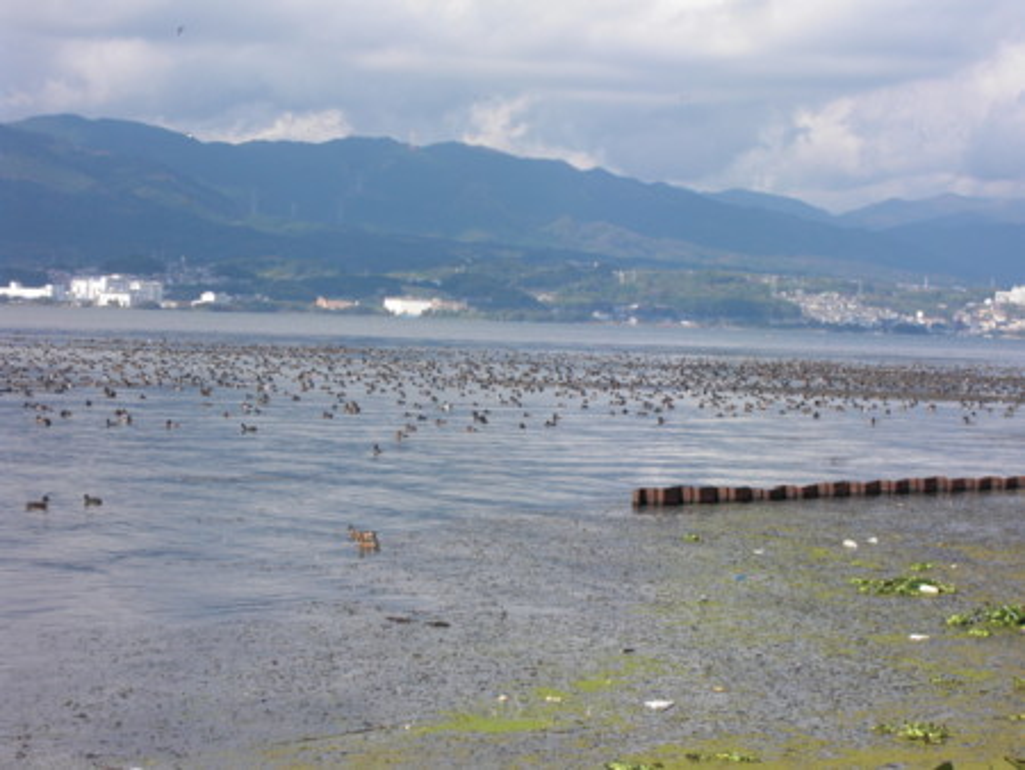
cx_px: 512
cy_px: 385
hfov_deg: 17.6
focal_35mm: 112
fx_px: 3318
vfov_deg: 13.2
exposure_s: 1/250
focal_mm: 19.6
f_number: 5.8
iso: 50
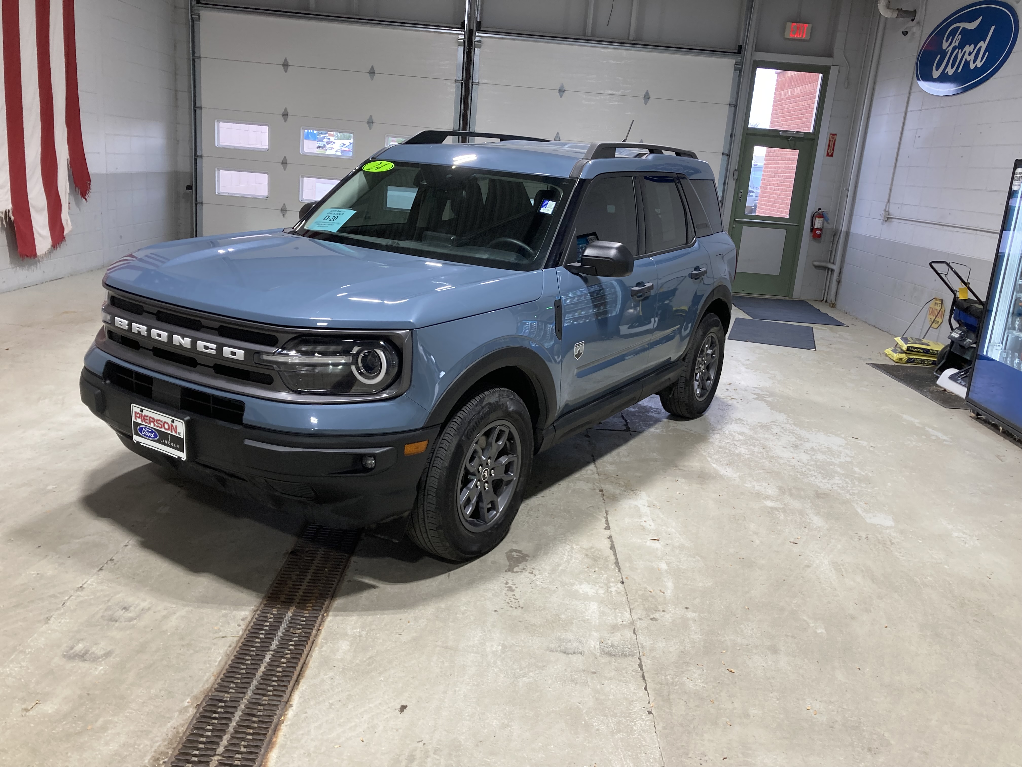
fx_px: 827
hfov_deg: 63.4
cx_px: 511
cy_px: 384
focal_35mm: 28
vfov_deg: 49.7
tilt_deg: -11.7
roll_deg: -3.9
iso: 64
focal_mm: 3.99
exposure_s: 1/60
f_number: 1.8
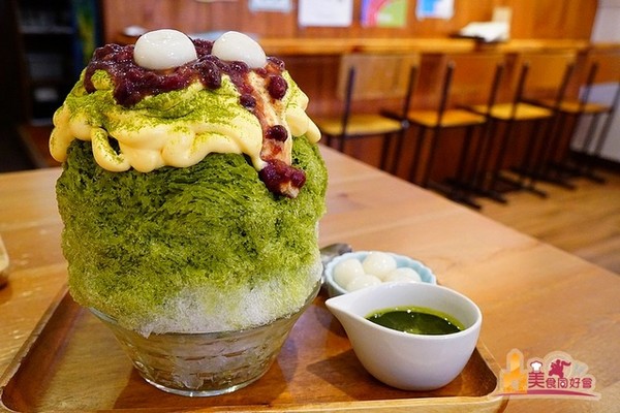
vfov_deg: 41.7
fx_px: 542
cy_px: 206
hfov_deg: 59.5
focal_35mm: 32
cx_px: 310
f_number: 5.6
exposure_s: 1/60
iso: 5000
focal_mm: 21
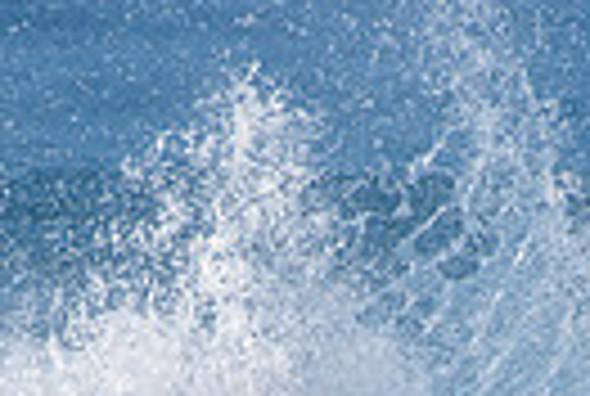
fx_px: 36285
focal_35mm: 2209
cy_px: 740
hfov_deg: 0.9
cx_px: 432
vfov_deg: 0.6
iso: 280
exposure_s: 1/2000
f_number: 5.6
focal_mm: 500
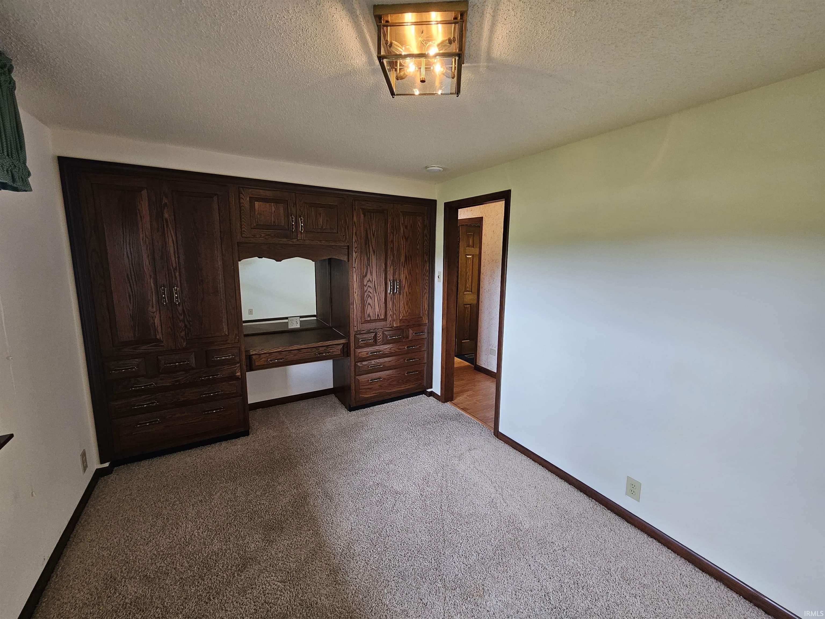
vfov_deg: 89.9
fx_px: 310
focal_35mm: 13
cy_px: 310
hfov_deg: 106.2
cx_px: 412
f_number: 2.2
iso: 125
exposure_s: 1/60
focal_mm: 2.2
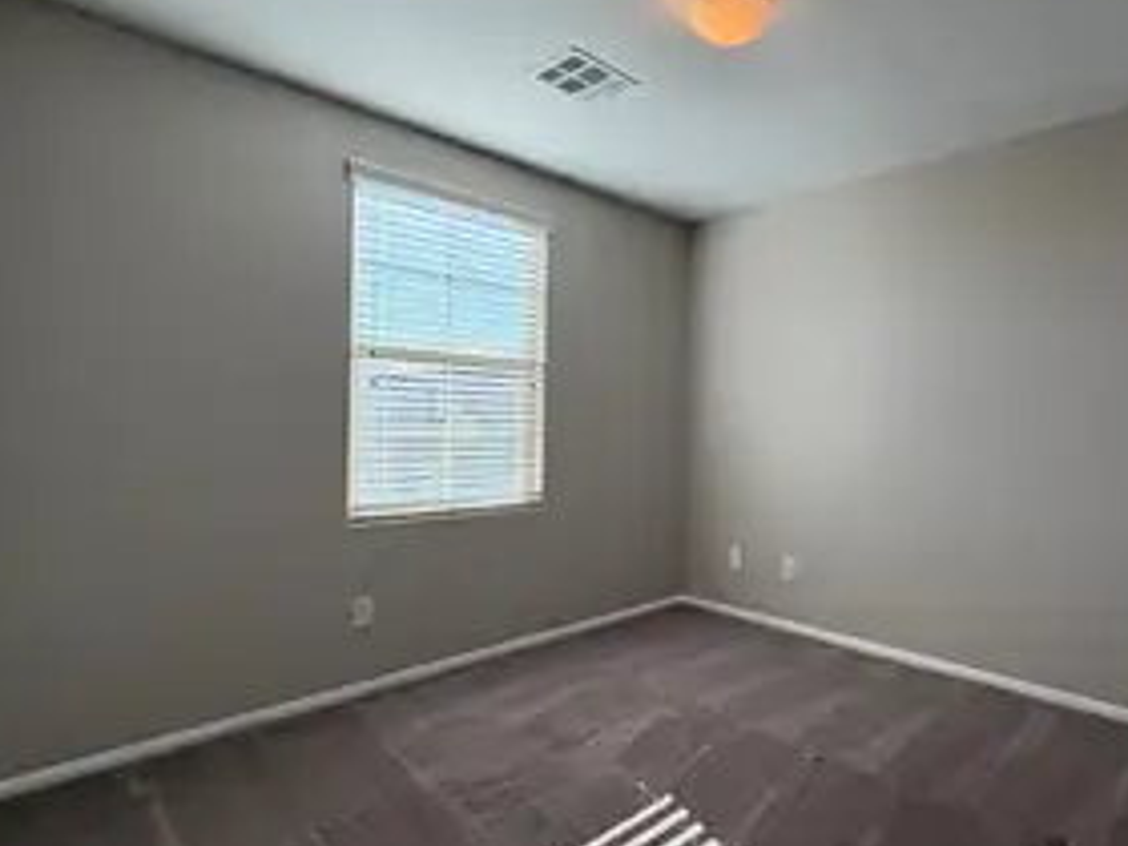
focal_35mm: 20
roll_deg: -0.9
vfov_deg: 66.0
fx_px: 652
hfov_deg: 78.8
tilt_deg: +1.9
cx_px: 761
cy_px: 415
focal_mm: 2.22
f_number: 2.2
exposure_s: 1/122
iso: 50
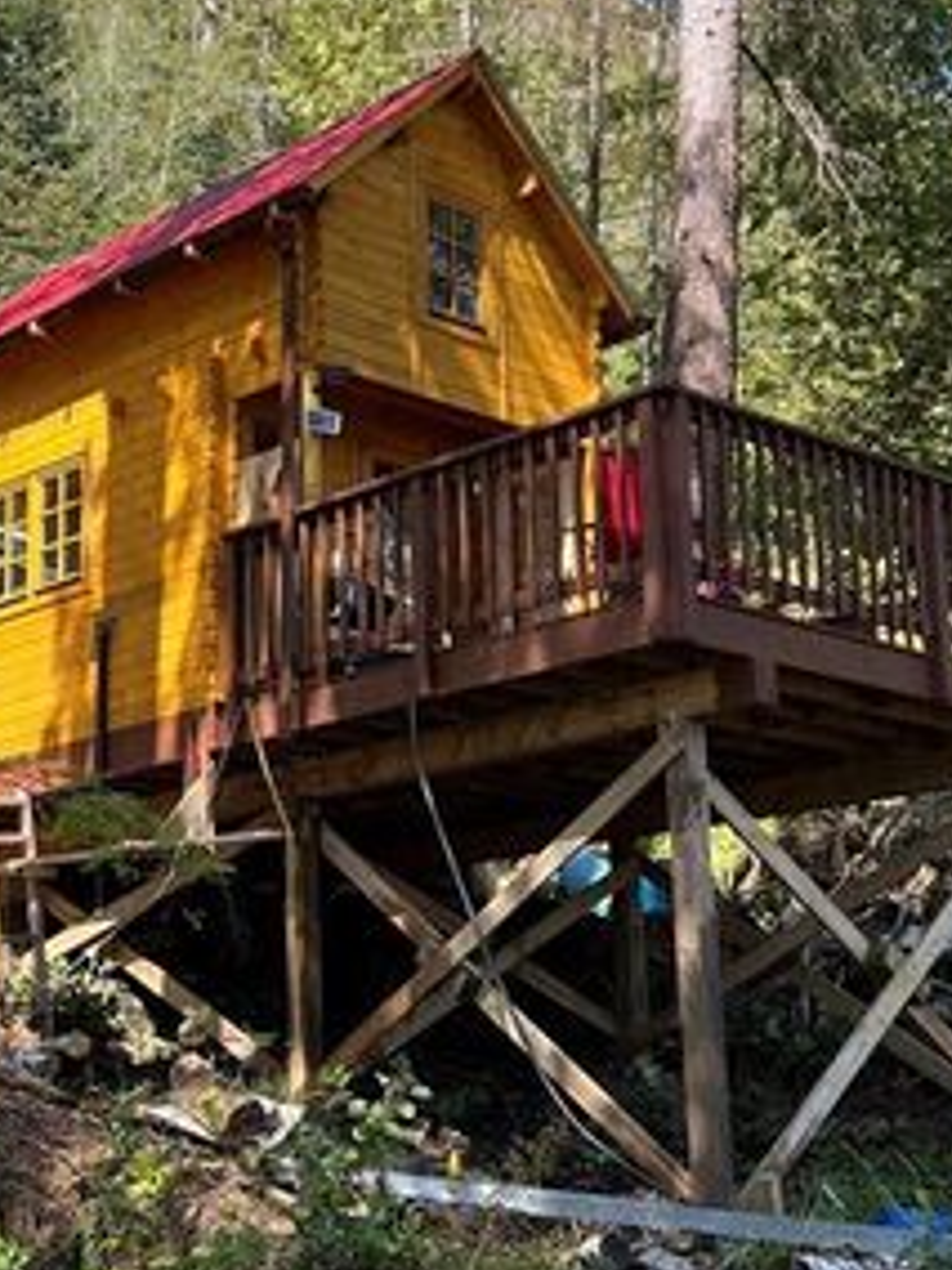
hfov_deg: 23.9
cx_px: 335
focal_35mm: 61
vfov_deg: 31.7
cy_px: 642
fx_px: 2237
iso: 50
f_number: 1.5
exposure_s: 1/687
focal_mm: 5.7
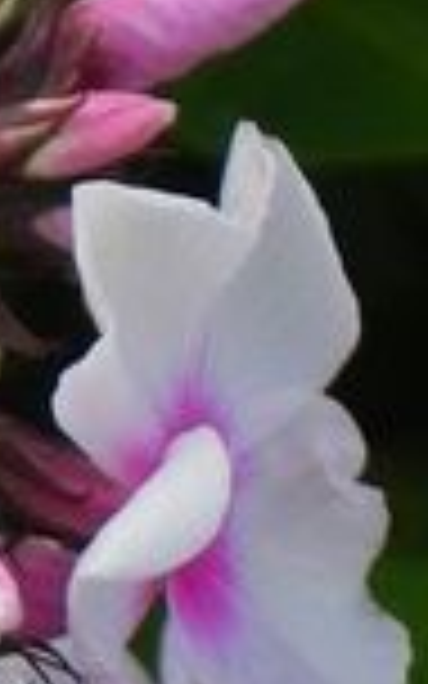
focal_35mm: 1624
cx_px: -90
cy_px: 909
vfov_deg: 1.3
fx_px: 30309
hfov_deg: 0.8
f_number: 5
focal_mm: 51.8
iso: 160
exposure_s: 1/50
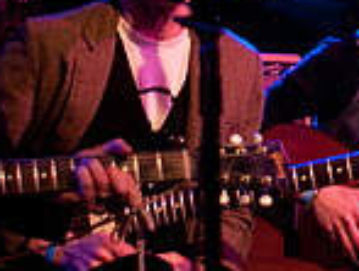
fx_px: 1767
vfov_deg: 8.7
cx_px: 401
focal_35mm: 170
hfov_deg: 11.4
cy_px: -16
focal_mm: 30
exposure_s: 1/60
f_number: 1.6
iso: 1000
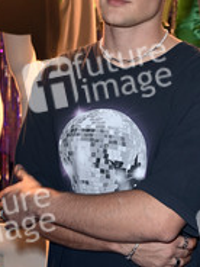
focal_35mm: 94
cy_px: 151
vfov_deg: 20.9
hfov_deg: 15.7
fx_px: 724
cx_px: 139
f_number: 4.5
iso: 2000
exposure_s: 1/80
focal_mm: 45
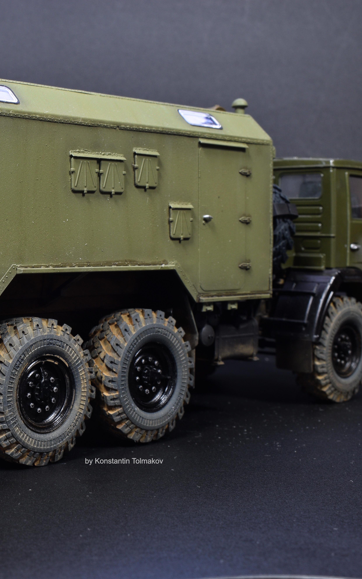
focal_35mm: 58
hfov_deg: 21.6
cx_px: -4
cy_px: 290
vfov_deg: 35.2
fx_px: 912
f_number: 18
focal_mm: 25
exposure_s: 2
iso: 100
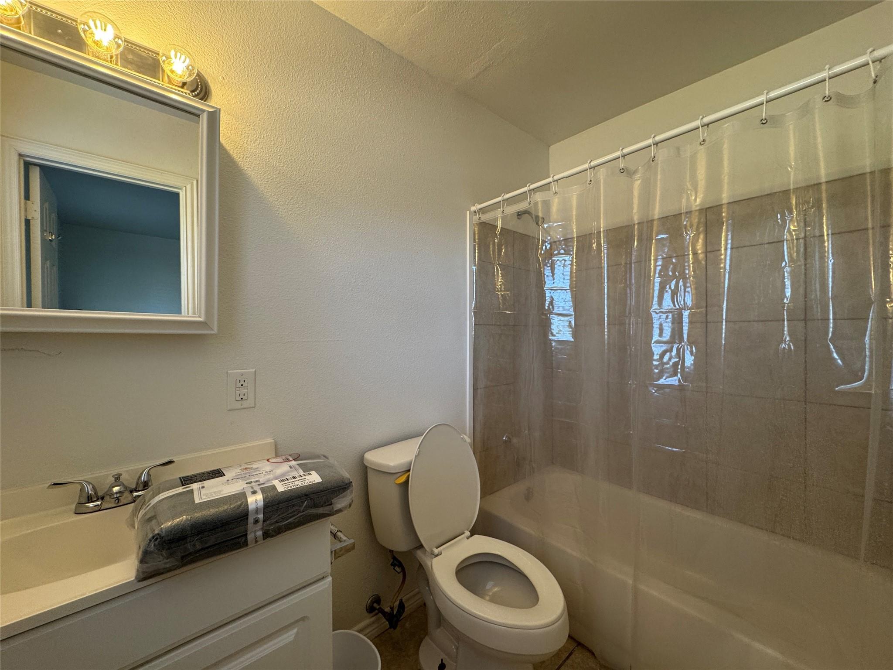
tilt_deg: -0.5
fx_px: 361
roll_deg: -0.1
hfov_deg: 102.1
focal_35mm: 14
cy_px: 335
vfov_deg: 85.7
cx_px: 446
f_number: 2.2
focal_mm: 2.22
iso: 160
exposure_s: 1/120
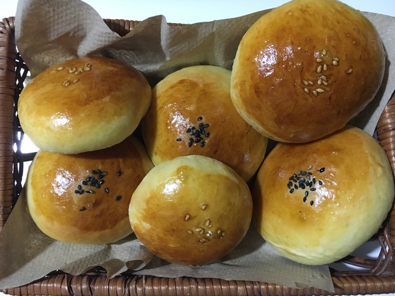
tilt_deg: -84.5
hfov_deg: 60.0
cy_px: 147
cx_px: 198
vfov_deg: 46.8
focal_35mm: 30
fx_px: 342
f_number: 2.2
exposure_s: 1/30
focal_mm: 4.15
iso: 200
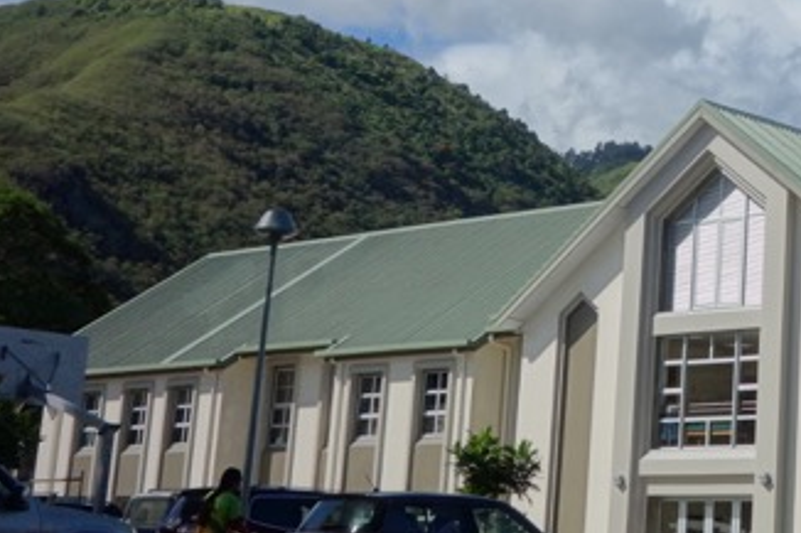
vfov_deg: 14.3
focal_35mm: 94
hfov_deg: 20.9
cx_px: 821
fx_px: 2090
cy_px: 17
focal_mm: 12.62
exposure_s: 1/640
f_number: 5.6
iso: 125
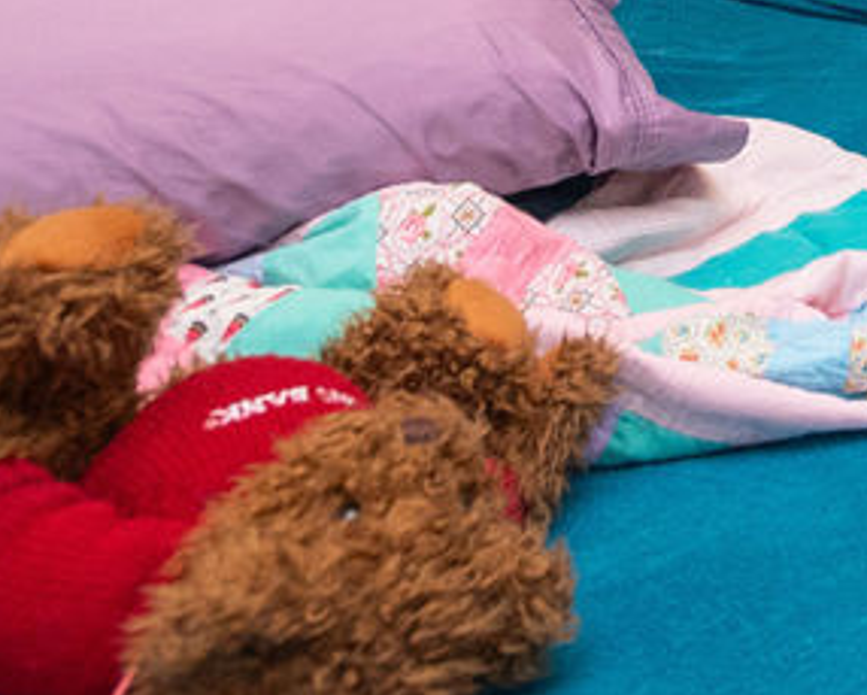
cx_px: 1225
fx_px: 1309
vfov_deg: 23.9
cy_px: -326
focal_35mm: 51
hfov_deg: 27.8
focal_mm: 10
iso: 500
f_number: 5
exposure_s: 1/200
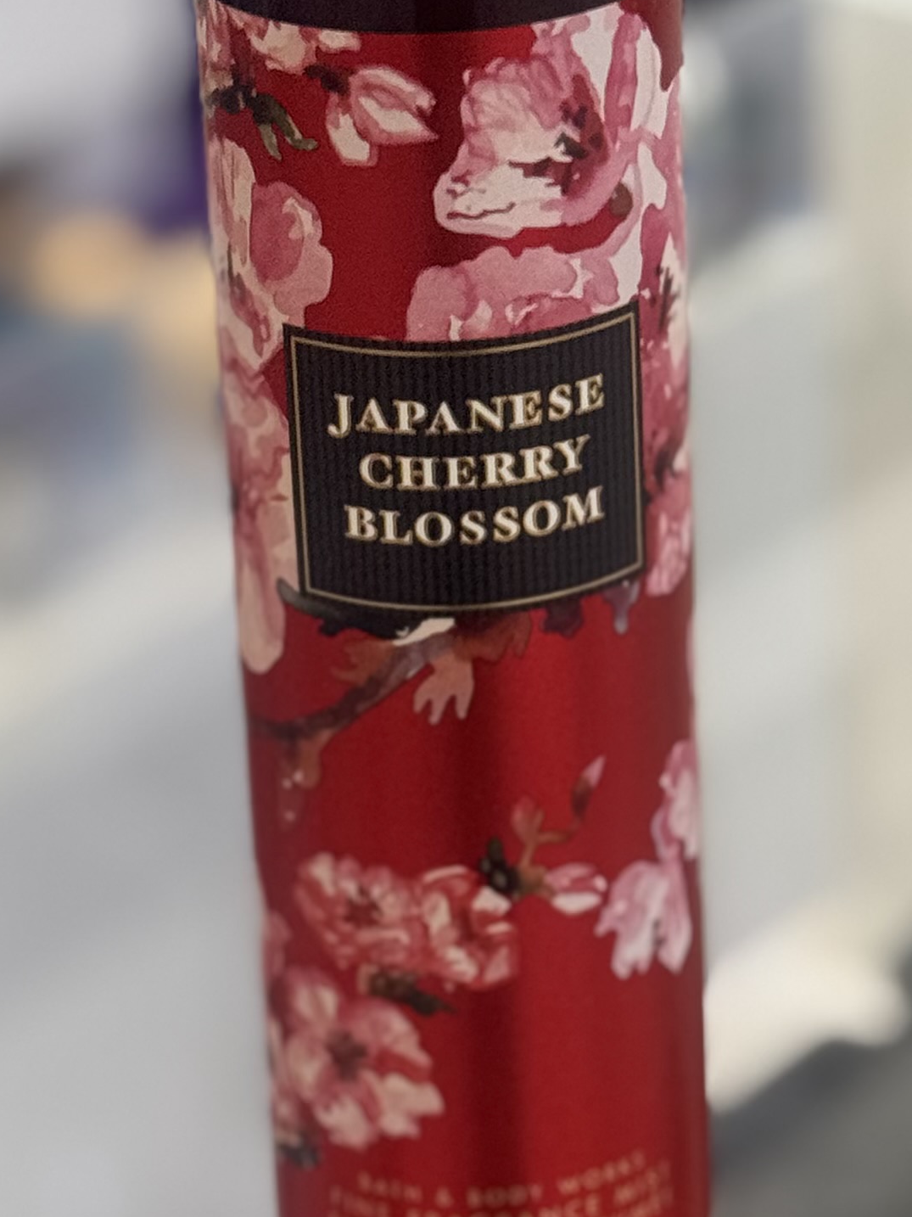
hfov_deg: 11.0
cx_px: 546
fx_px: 4744
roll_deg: +2.0
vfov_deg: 14.5
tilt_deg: -21.1
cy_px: 289
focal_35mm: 135
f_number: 1.78
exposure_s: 1/267
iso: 64
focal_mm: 6.76
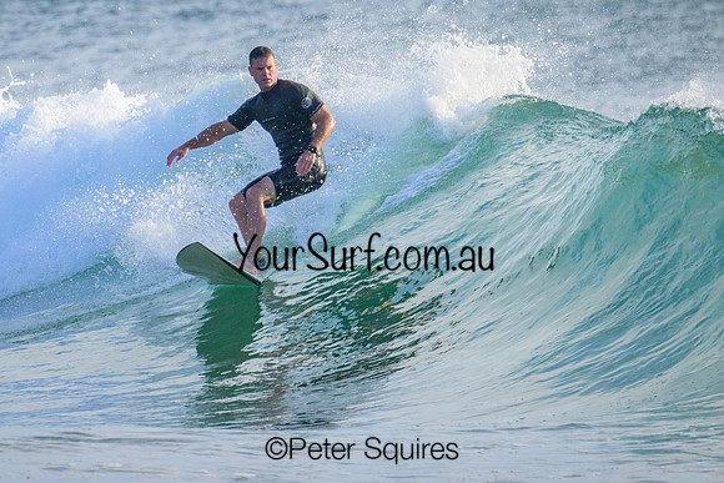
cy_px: 230
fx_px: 22041
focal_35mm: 1096
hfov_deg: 1.9
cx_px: 253
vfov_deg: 1.3
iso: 2200
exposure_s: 1/2000
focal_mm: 800
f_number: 13
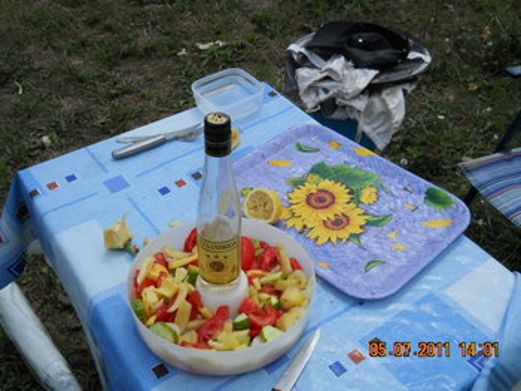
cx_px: 260
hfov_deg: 45.7
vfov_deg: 35.2
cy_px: 196
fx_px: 618
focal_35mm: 41
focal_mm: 6.72
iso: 80
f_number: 5.5
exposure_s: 1/640
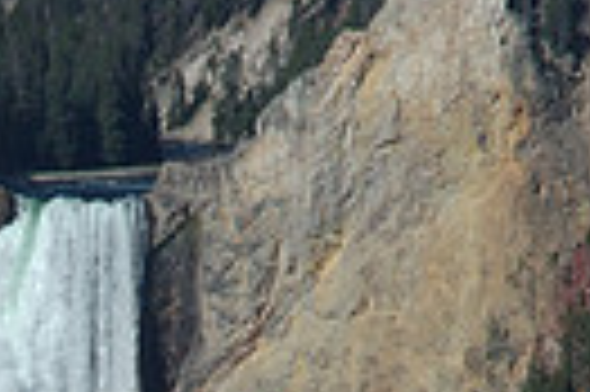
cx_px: 5
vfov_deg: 2.9
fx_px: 7595
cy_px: 680
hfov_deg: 4.4
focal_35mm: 464
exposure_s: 1/250
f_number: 8
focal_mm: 70
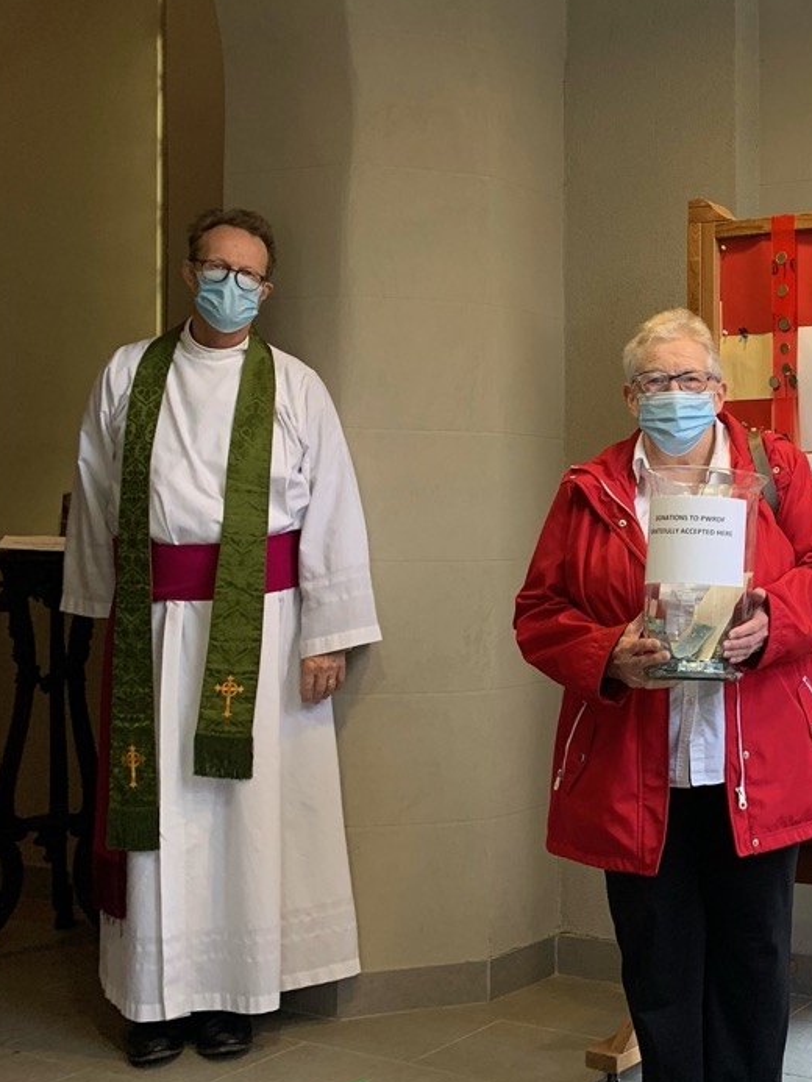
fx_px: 1407
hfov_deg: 28.8
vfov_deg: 42.0
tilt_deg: -0.3
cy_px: 506
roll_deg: -0.5
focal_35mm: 45
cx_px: 921
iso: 100
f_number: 1.8
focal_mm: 4.25
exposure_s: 1/96
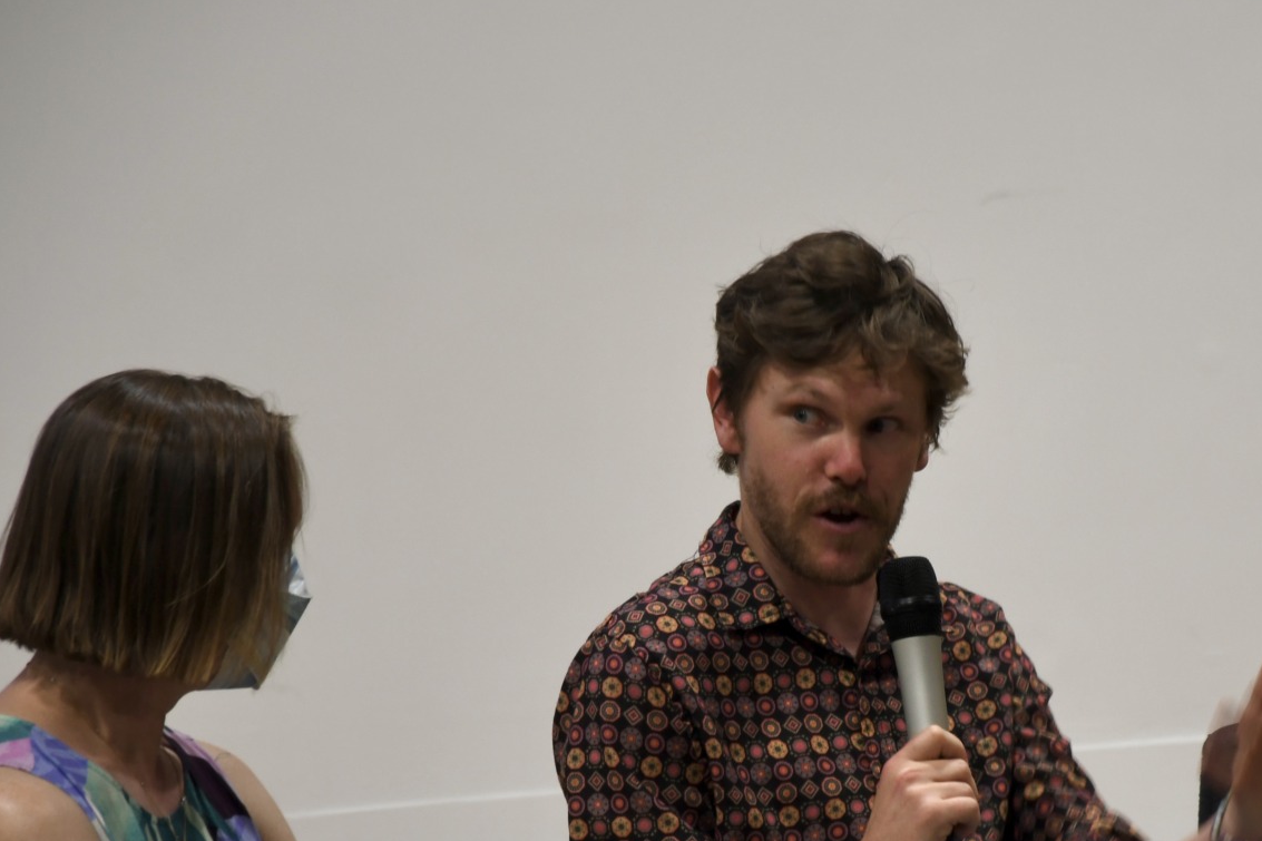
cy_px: 656
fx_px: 12477
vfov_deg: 3.9
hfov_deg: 5.8
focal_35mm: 356
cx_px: 872
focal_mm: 140
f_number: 5.6
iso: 400
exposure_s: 1/40
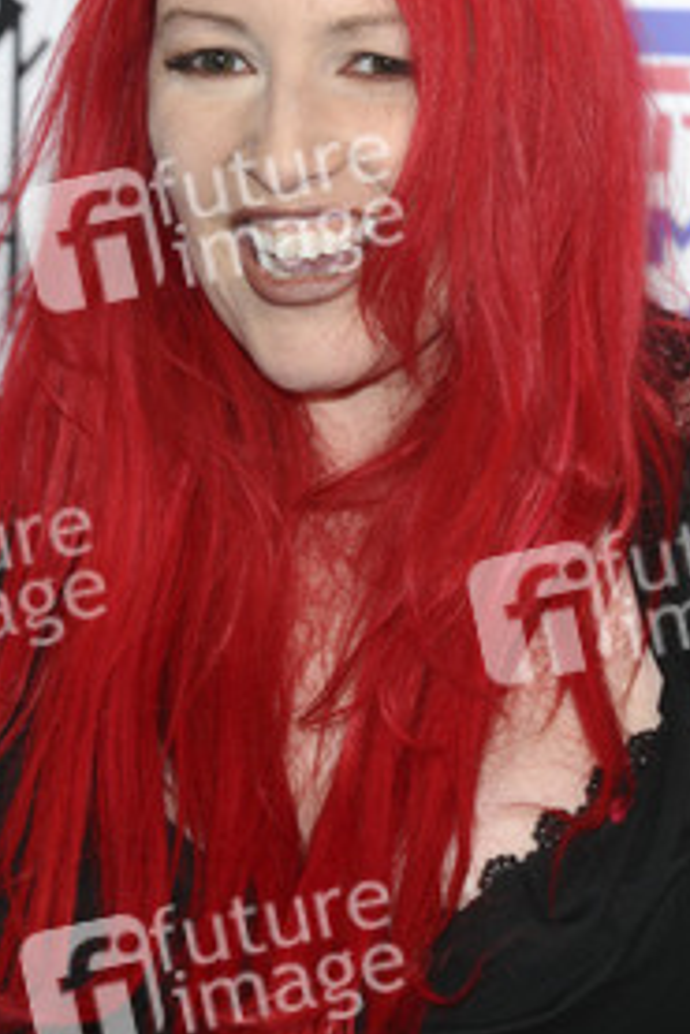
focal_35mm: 199
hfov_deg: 6.9
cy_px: 411
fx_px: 5714
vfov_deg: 10.3
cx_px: 323
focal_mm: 92
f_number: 4.5
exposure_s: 1/200
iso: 320
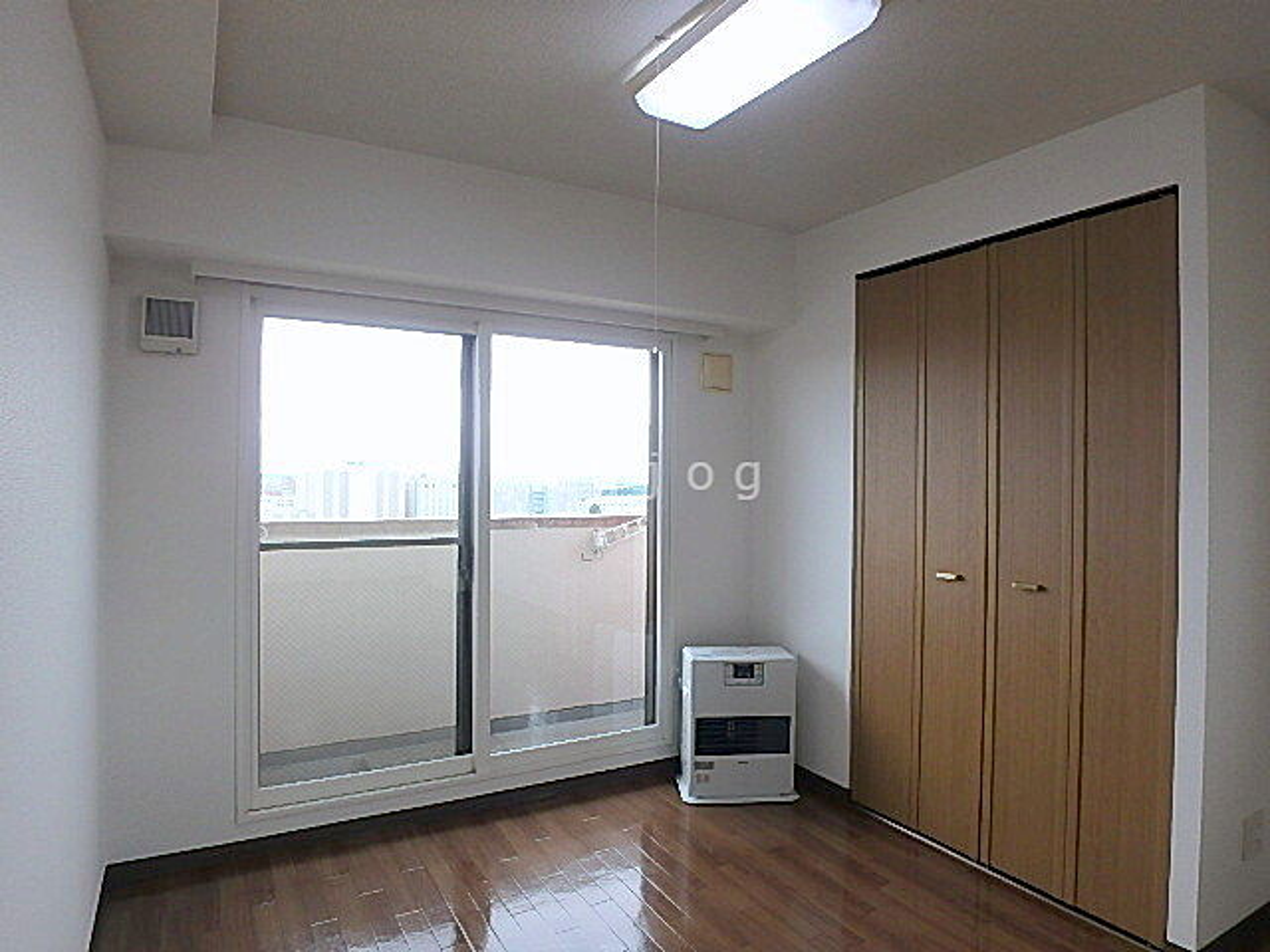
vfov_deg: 63.4
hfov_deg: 79.0
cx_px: 635
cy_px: 476
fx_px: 770
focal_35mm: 21
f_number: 3.5
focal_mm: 3.7
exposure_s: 1/60
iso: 160
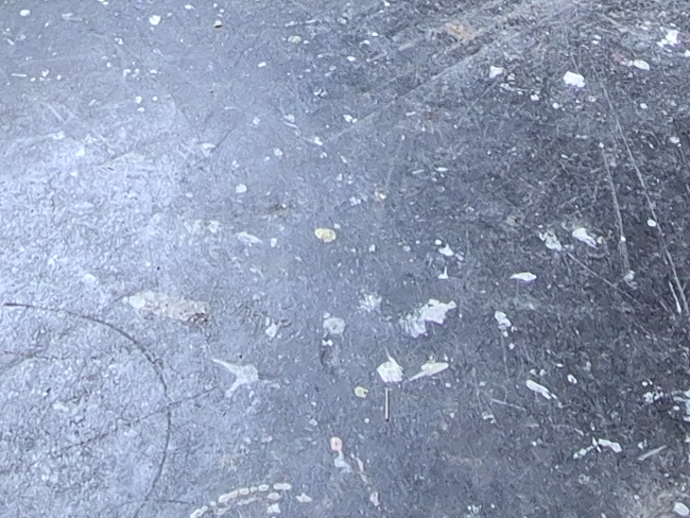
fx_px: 1595
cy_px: -624
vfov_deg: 14.2
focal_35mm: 80
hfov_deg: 24.3
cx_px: 220
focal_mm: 2.2
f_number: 2.2
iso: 160
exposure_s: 1/50
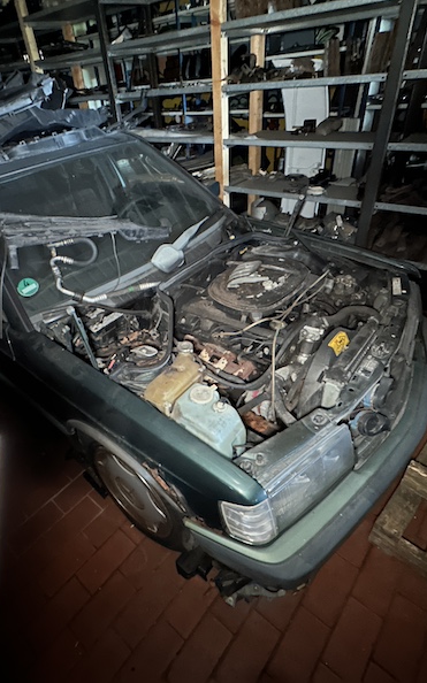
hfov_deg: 59.2
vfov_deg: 85.1
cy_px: 343
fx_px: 373
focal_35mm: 20
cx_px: 175
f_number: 2.2
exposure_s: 1/8
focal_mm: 2.22
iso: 1250
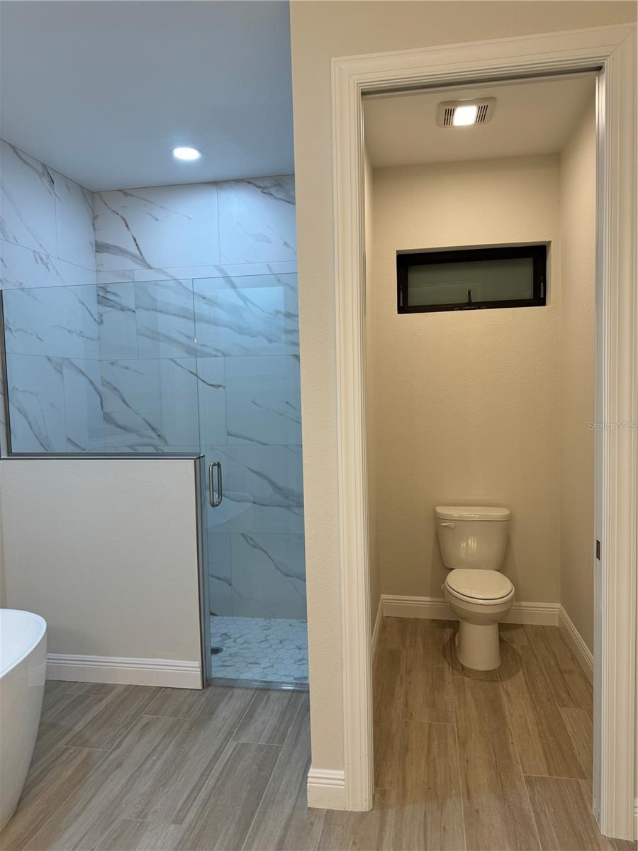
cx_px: 319
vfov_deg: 71.6
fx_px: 590
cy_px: 426
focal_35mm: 24
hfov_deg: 56.8
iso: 100
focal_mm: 6.76
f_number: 1.78
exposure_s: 1/120
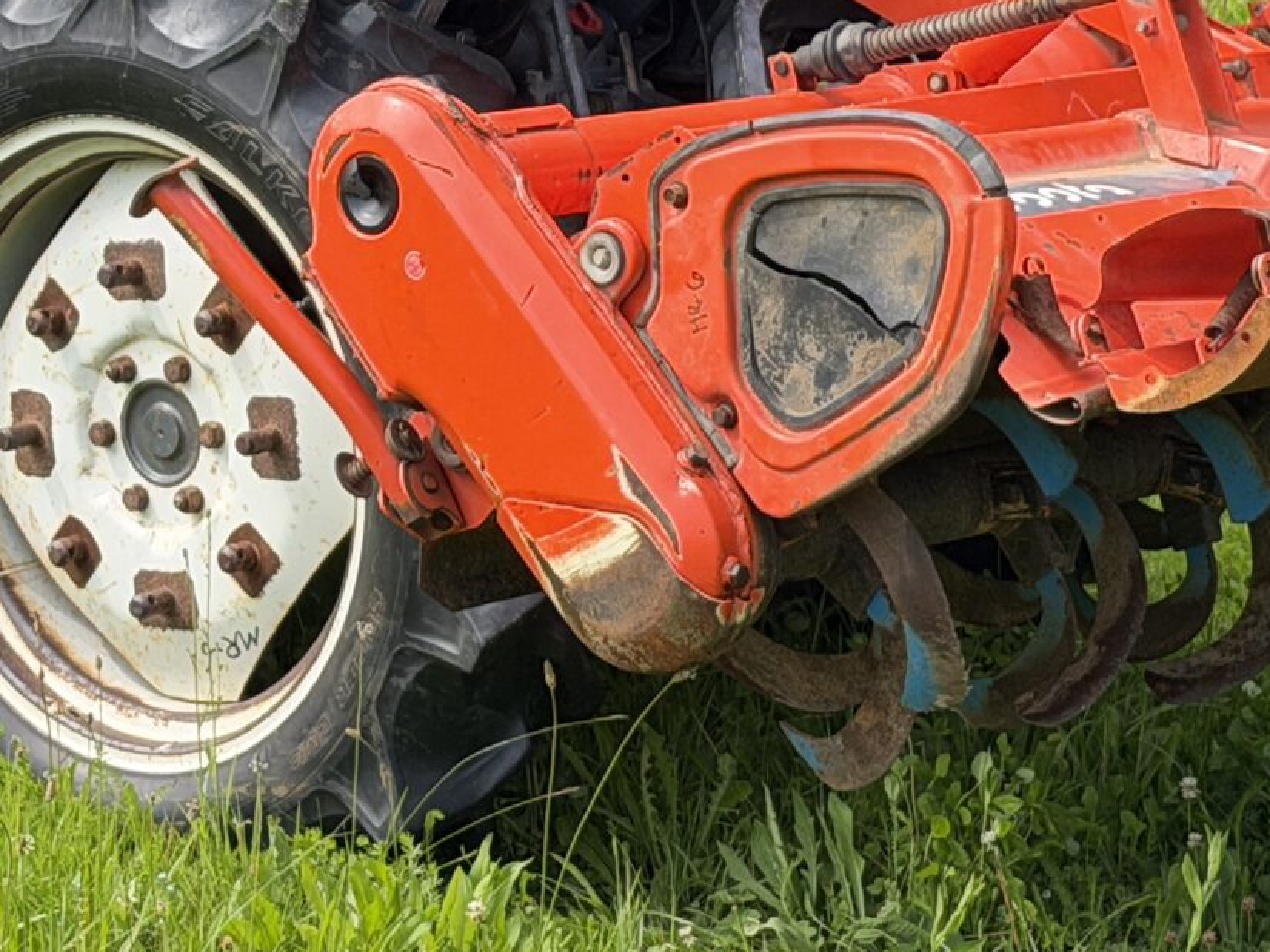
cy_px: -206
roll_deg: -1.4
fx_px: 5467
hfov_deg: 13.2
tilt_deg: -0.1
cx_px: 394
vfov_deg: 9.8
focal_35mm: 149
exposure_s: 1/1167
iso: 64
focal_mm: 6.76
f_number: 1.78
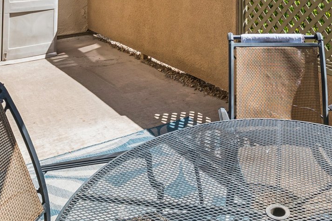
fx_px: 369
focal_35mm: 40
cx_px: 245
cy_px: -59
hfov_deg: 46.8
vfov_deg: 28.1
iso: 400
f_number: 8
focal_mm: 14
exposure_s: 1/500
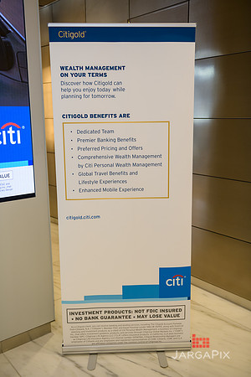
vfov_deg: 54.4
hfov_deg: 37.9
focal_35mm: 35
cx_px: 126
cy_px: 188
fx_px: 366
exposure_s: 1/125
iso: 400
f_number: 3.2
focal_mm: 35
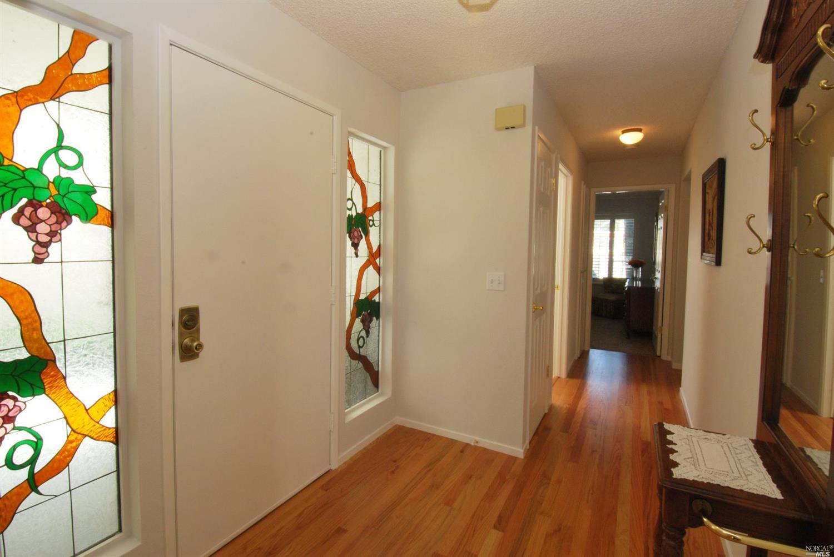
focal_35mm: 16
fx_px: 383
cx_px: 417
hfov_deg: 94.9
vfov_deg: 72.2
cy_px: 278
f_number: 22
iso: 400
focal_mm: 11
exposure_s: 1/6
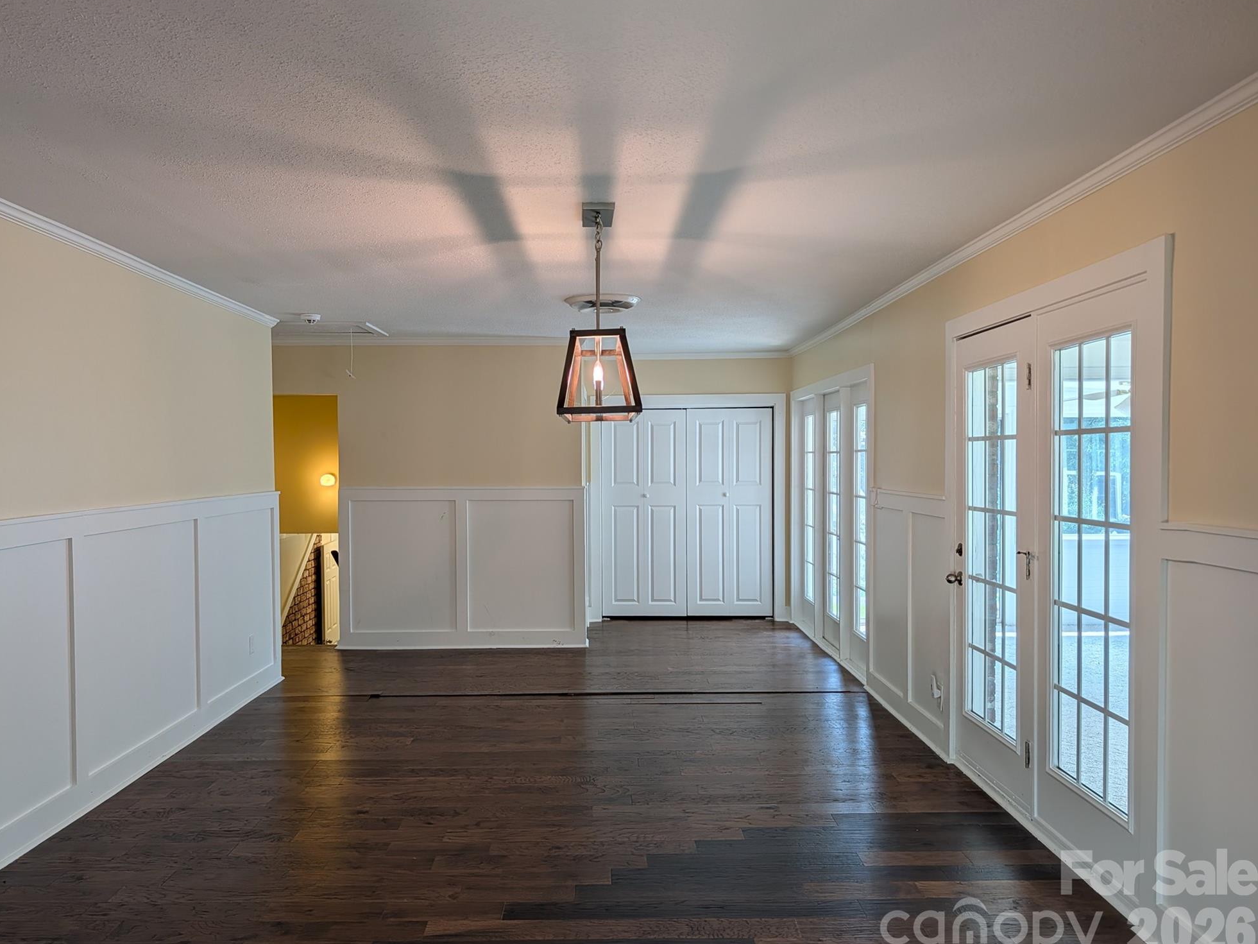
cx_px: 610
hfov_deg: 69.4
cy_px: 483
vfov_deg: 54.9
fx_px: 909
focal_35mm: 25
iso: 20
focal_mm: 6.9
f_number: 1.68
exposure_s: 1/184
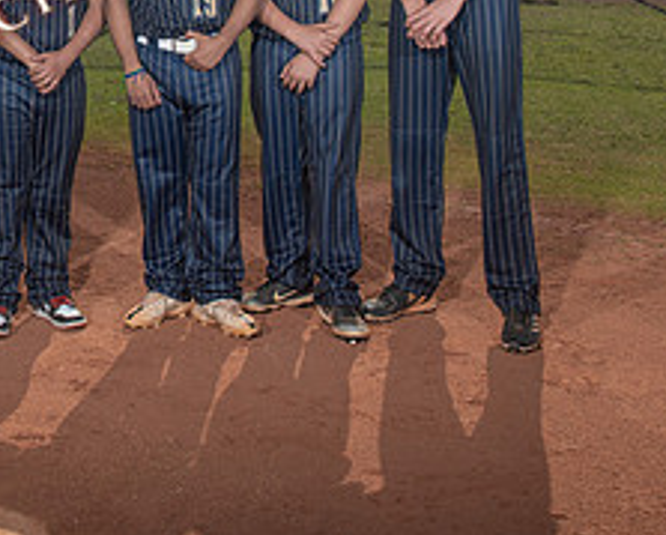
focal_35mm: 77
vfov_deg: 19.3
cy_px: -8
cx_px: -76
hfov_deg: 23.2
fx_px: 1520
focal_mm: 31
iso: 320
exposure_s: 1/250
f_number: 10
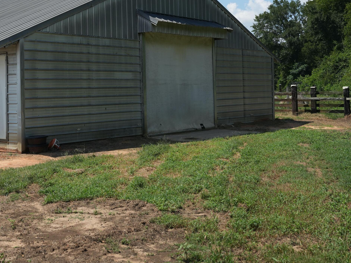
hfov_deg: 35.3
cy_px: 78
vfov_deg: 26.8
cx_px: 130
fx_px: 547
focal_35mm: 54
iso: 400
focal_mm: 35
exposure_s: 1/2500
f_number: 5
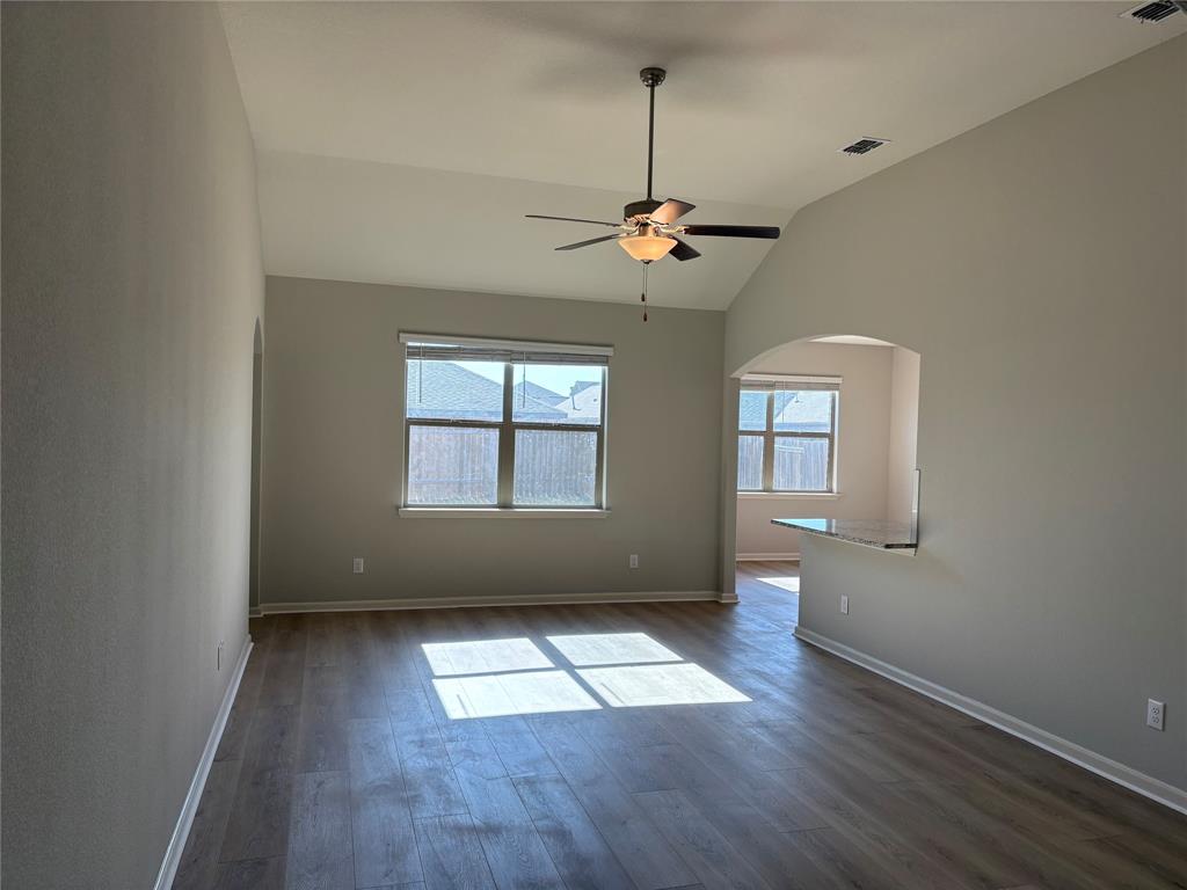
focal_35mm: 26
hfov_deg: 67.3
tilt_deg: -1.1
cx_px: 594
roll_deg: -1.2
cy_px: 445
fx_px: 892
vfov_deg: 53.1
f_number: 1.6
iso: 64
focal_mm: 5.96
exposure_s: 1/314
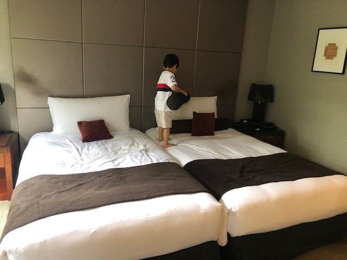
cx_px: 174
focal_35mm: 28
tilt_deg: -15.9
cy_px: 130
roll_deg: -2.9
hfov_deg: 63.4
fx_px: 281
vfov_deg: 49.7
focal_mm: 3.99
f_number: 1.8
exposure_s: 1/17
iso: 64
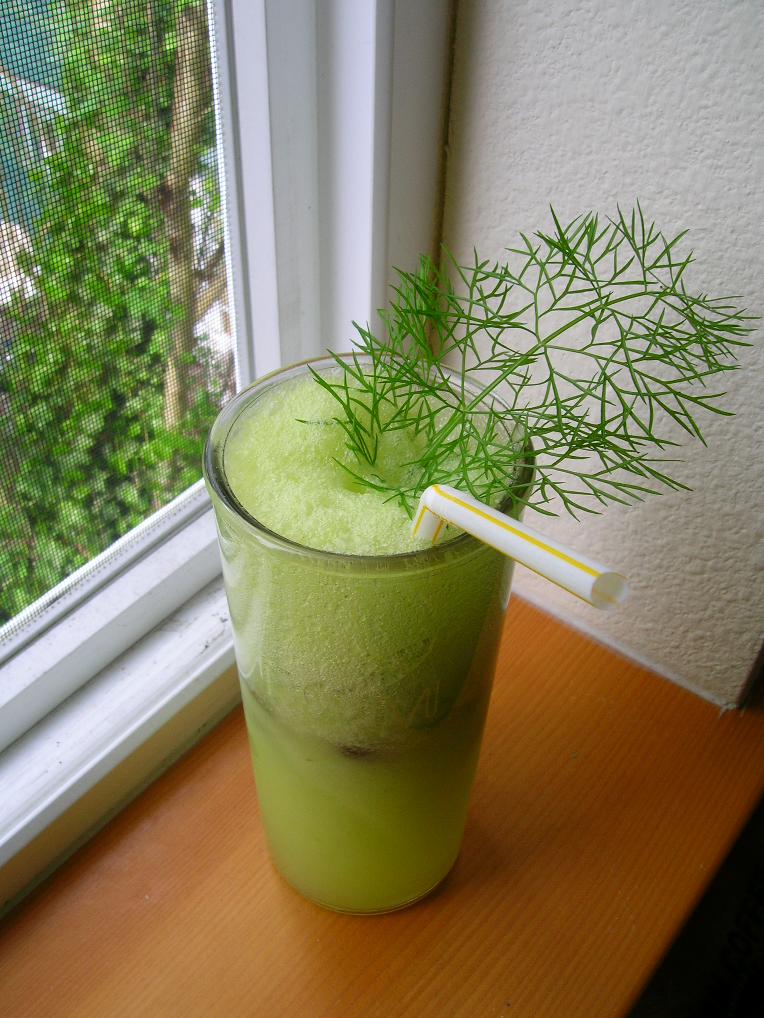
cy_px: 509
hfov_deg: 41.8
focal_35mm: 34
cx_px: 382
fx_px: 1001
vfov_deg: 54.0
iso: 50
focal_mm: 5.7
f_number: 4.9
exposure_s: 1/28
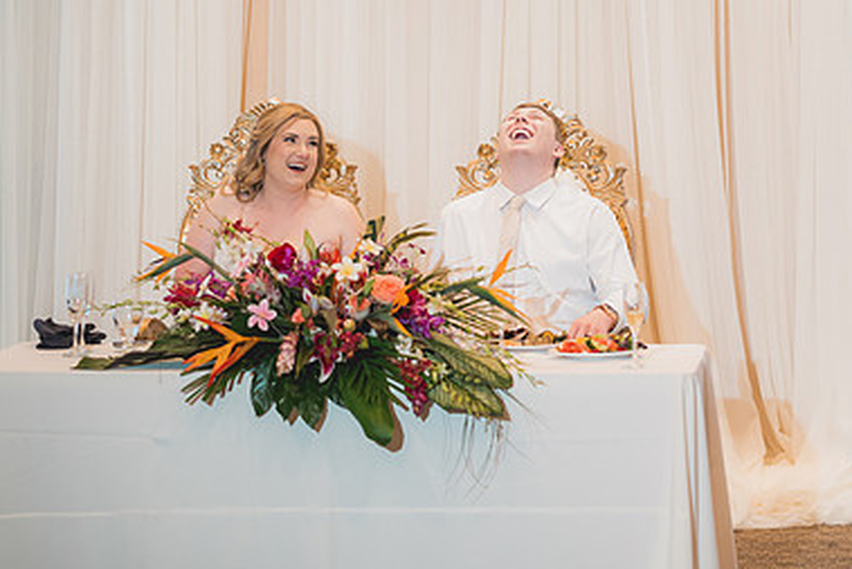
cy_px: 183
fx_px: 3078
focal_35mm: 130
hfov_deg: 15.7
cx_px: 629
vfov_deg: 10.5
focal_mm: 85
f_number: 2.2
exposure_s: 1/200
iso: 1250
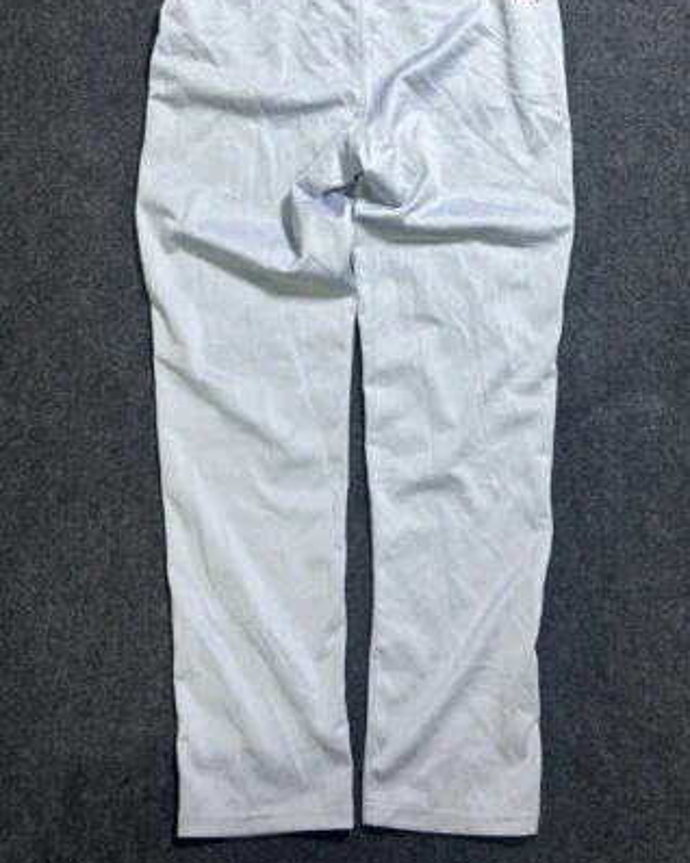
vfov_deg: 52.1
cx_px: 365
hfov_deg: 43.3
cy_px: 309
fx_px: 869
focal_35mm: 34
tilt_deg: -59.9
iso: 125
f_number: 1.5
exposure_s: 1/50
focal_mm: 5.7
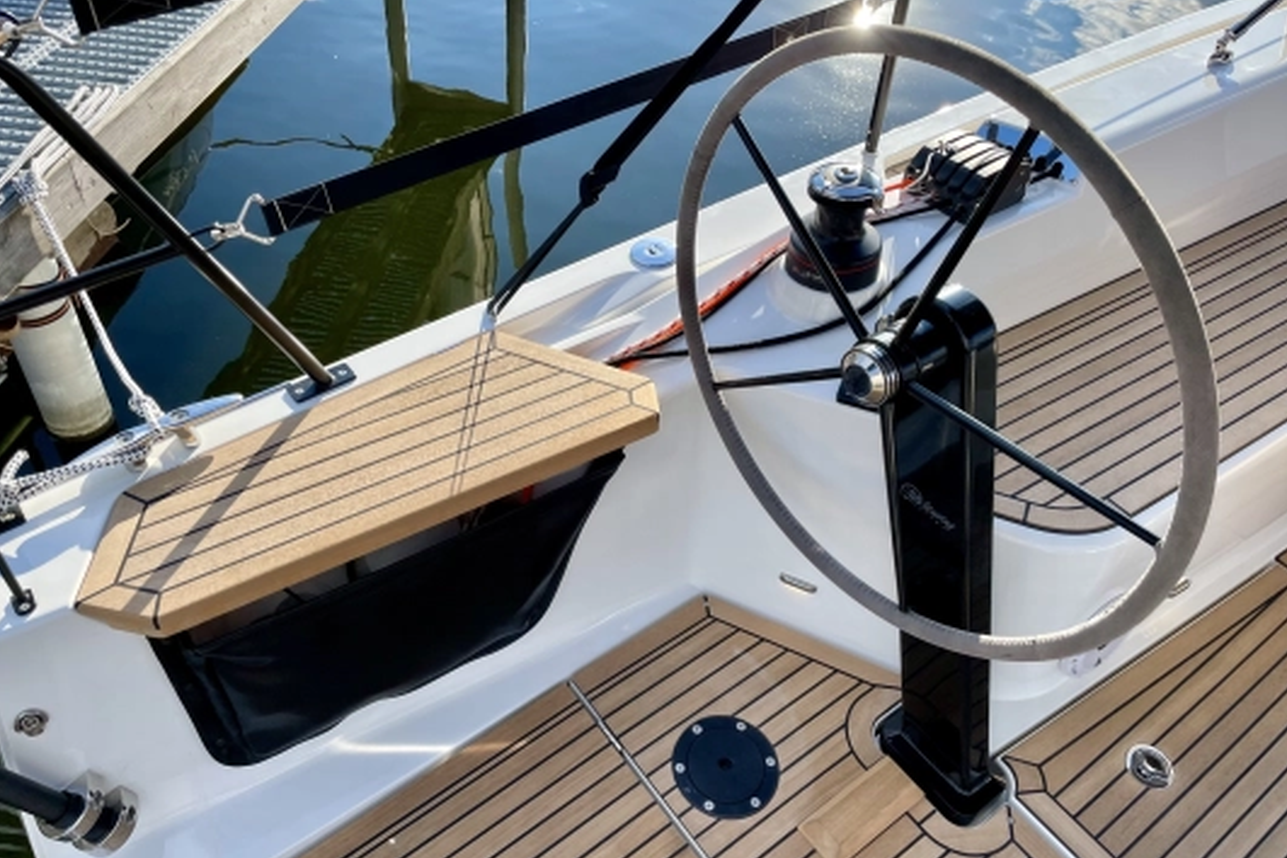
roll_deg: -4.1
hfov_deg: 65.5
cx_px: 637
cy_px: 428
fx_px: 1001
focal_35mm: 28
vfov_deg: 46.4
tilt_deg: -43.4
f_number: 1.6
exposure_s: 1/1795
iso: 32
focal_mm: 4.2
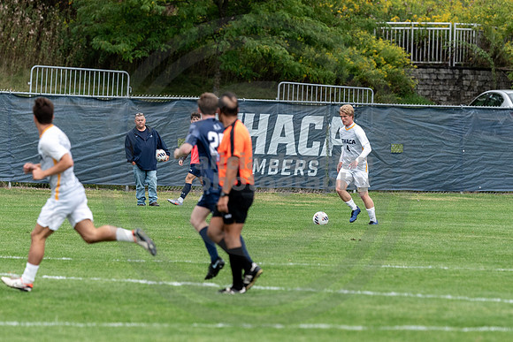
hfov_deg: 5.3
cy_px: 132
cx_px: 346
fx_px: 5551
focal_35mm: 389
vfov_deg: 3.5
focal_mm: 200
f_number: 3.2
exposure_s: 1/640
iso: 320
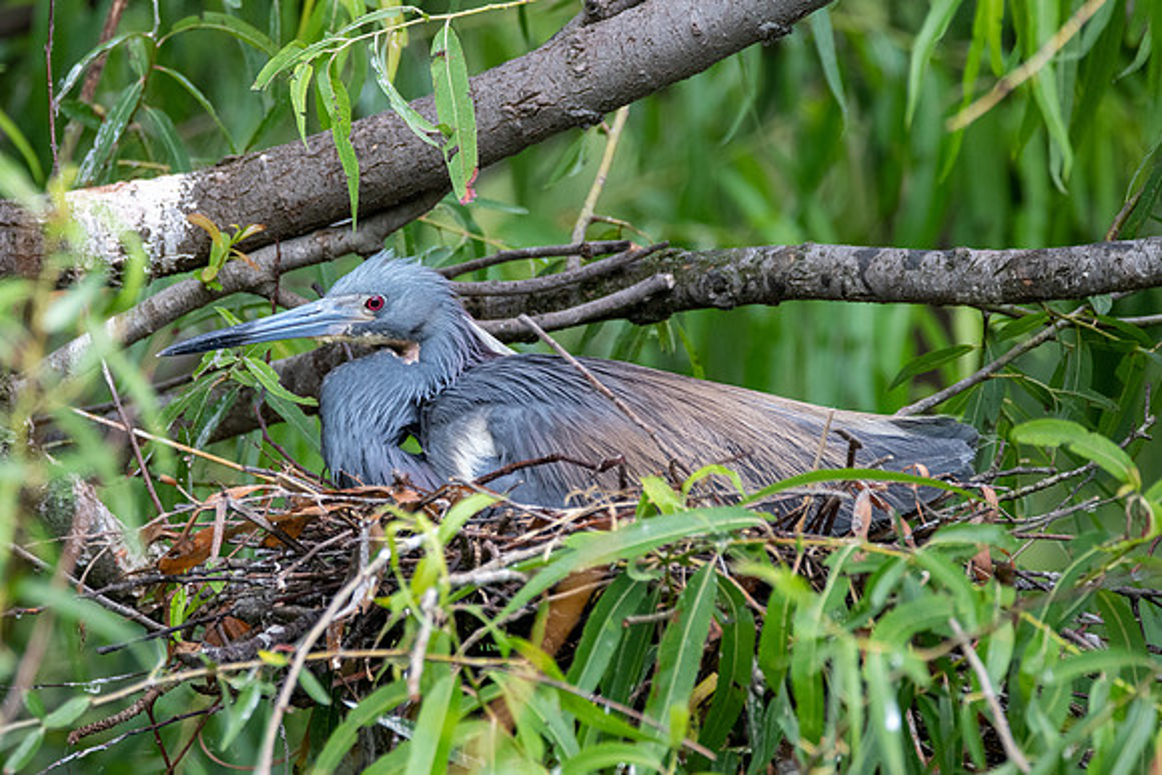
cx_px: 472
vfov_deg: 2.2
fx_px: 20150
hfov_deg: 3.3
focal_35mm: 624
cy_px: 366
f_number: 6.3
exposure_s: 1/800
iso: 1000
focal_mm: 440
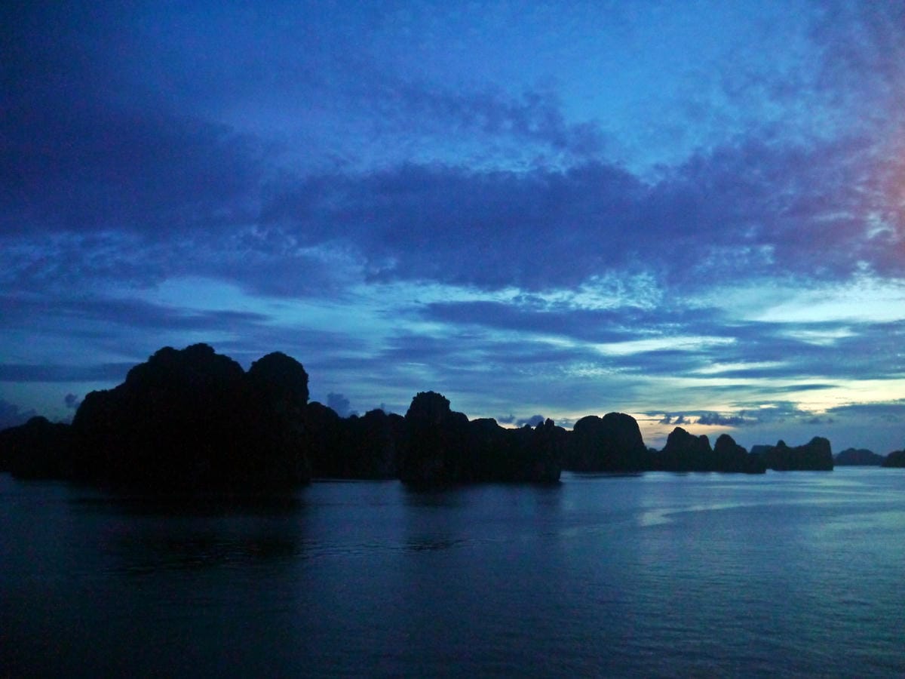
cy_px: 340
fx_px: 732
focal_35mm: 28
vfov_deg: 49.7
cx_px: 452
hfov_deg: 63.4
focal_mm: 14
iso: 1600
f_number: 3.5
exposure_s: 1/8
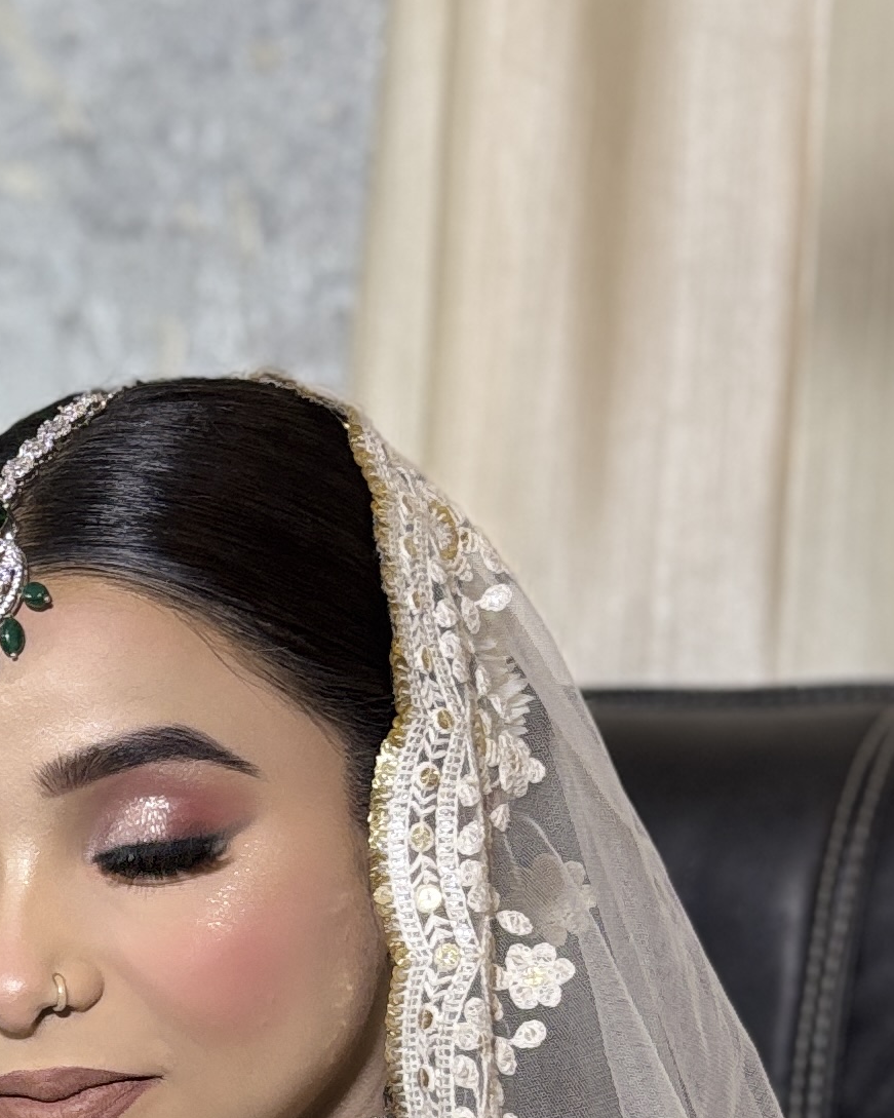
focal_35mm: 94
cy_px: 1162
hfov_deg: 15.4
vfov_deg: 19.7
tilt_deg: -6.9
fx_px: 3109
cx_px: -327
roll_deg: -1.2
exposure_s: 1/50
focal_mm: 5.96
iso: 125
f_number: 1.6
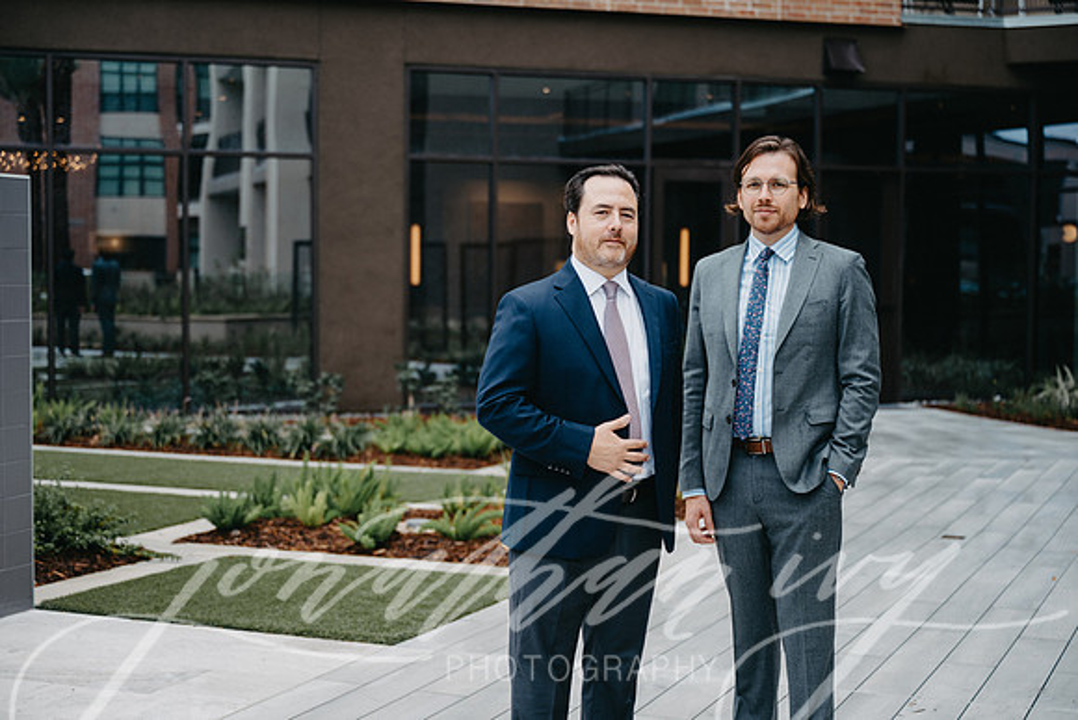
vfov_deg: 23.8
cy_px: 360
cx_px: 539
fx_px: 1707
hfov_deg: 35.0
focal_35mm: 57
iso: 100
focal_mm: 57
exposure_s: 1/400
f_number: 2.8
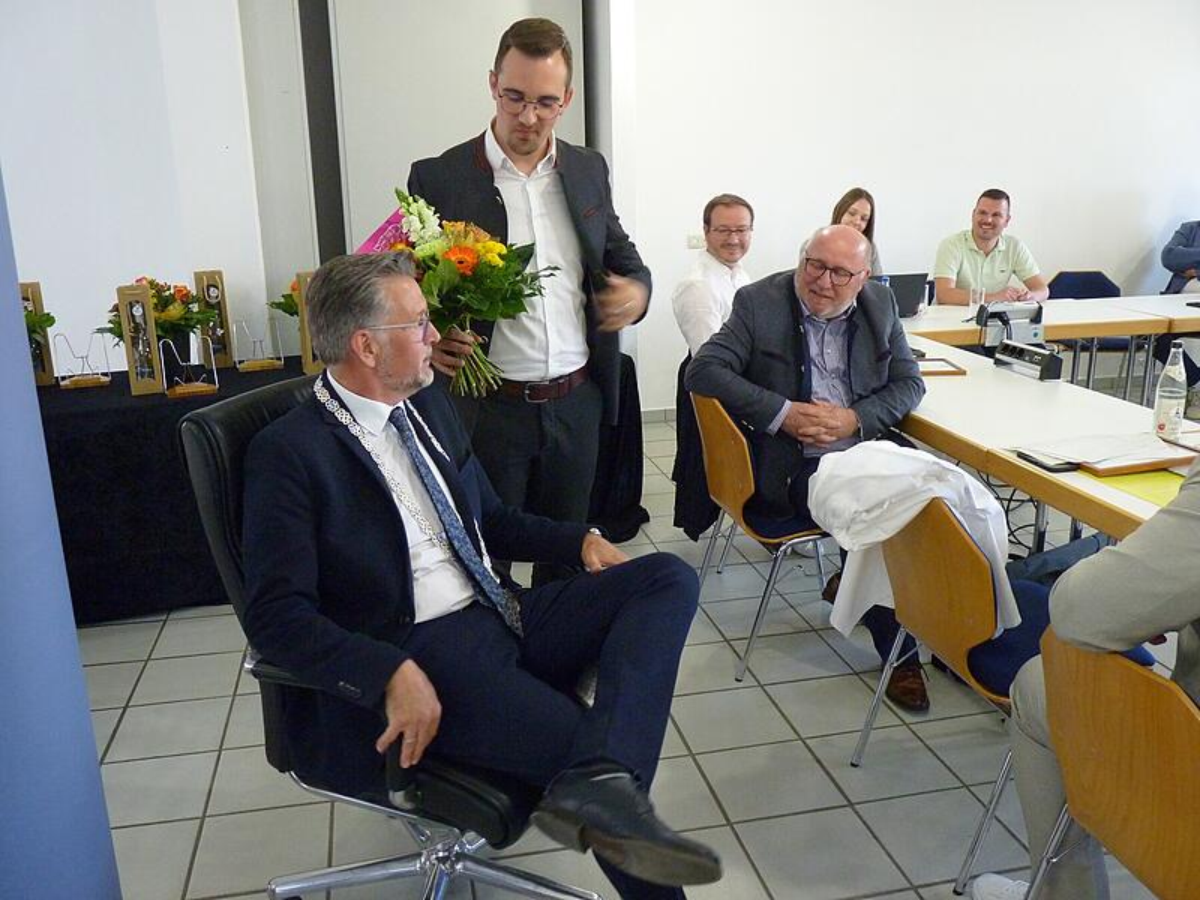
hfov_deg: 61.7
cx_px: 600
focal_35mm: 29
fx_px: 1005
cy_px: 450
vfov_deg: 48.2
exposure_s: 1/15
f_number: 3
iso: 400
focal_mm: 5.2
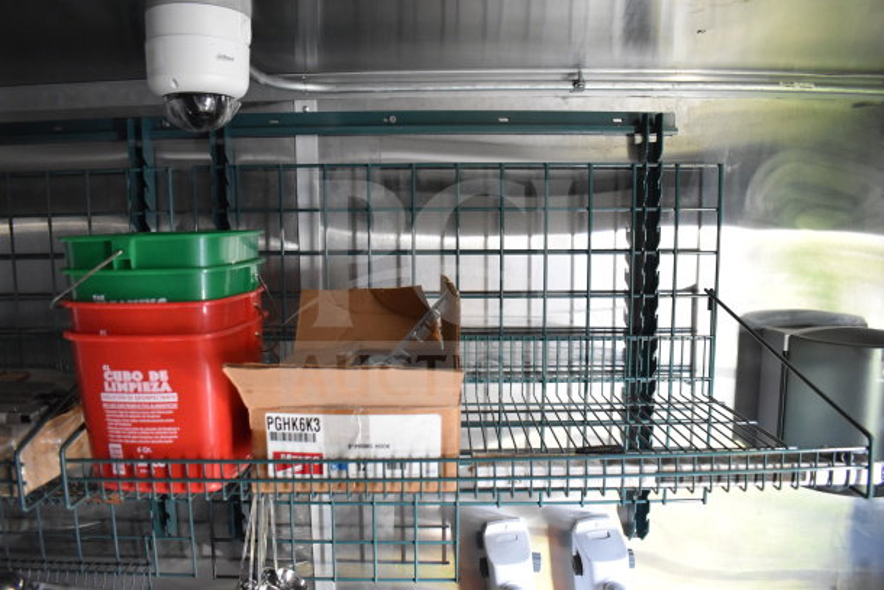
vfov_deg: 48.0
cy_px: 295
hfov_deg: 67.4
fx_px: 663
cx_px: 442
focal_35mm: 27
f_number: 3.5
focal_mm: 18
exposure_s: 1/30
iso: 2800
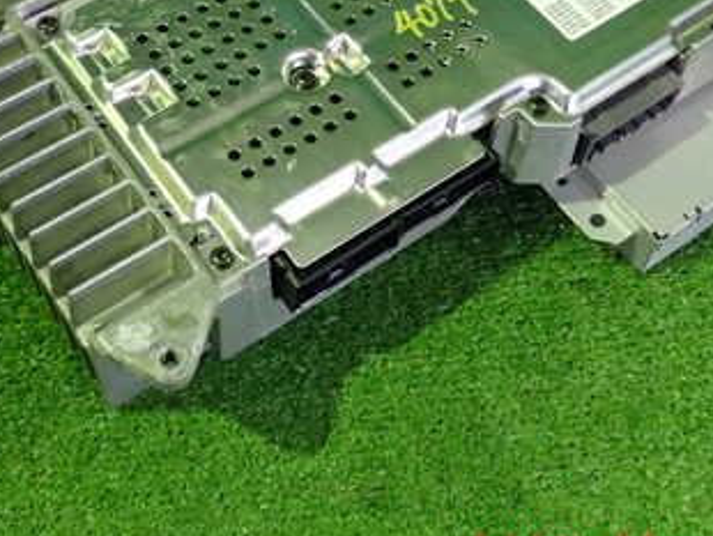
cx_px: 306
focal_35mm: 58
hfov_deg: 33.2
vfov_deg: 24.6
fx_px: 1196
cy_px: 69
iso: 800
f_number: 2.3
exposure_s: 1/30
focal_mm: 5.4
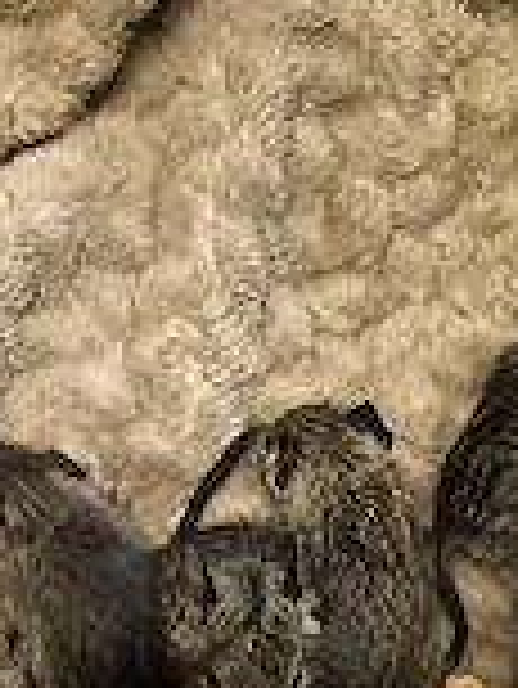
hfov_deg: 24.3
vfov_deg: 30.6
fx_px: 1195
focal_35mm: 60
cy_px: 630
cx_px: 153
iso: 2000
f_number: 1.8
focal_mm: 5.4
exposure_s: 1/100
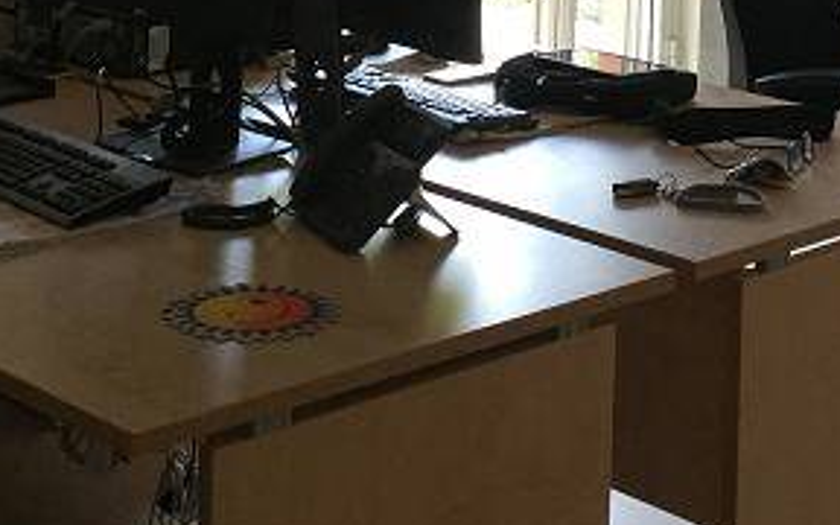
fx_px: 2129
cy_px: -128
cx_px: 481
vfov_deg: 13.6
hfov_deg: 22.3
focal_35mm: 93
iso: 40
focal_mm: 3.3
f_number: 2.4
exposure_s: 1/33
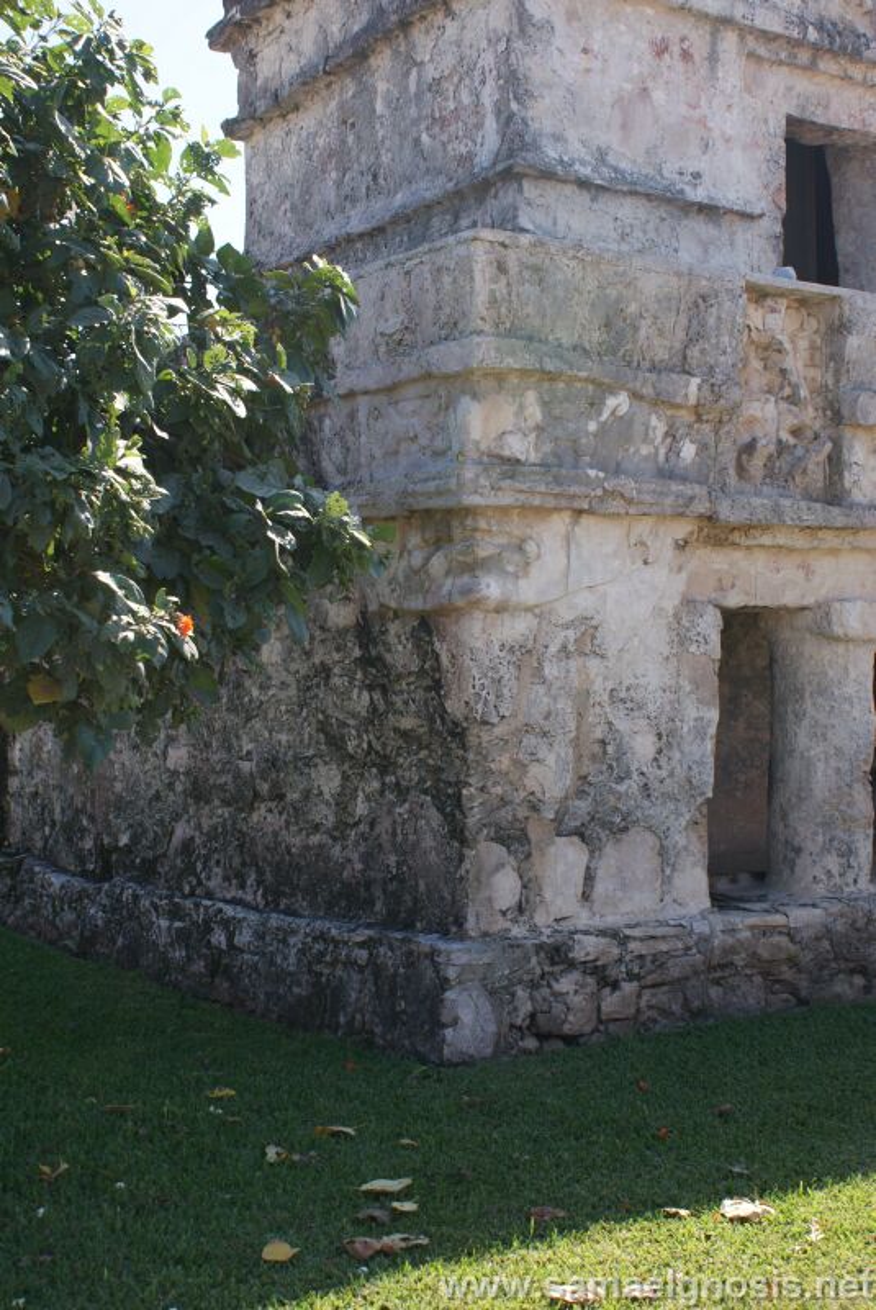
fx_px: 1639
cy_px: 655
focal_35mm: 45
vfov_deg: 43.6
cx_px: 438
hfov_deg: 29.9
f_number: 11
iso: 100
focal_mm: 30
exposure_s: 1/80
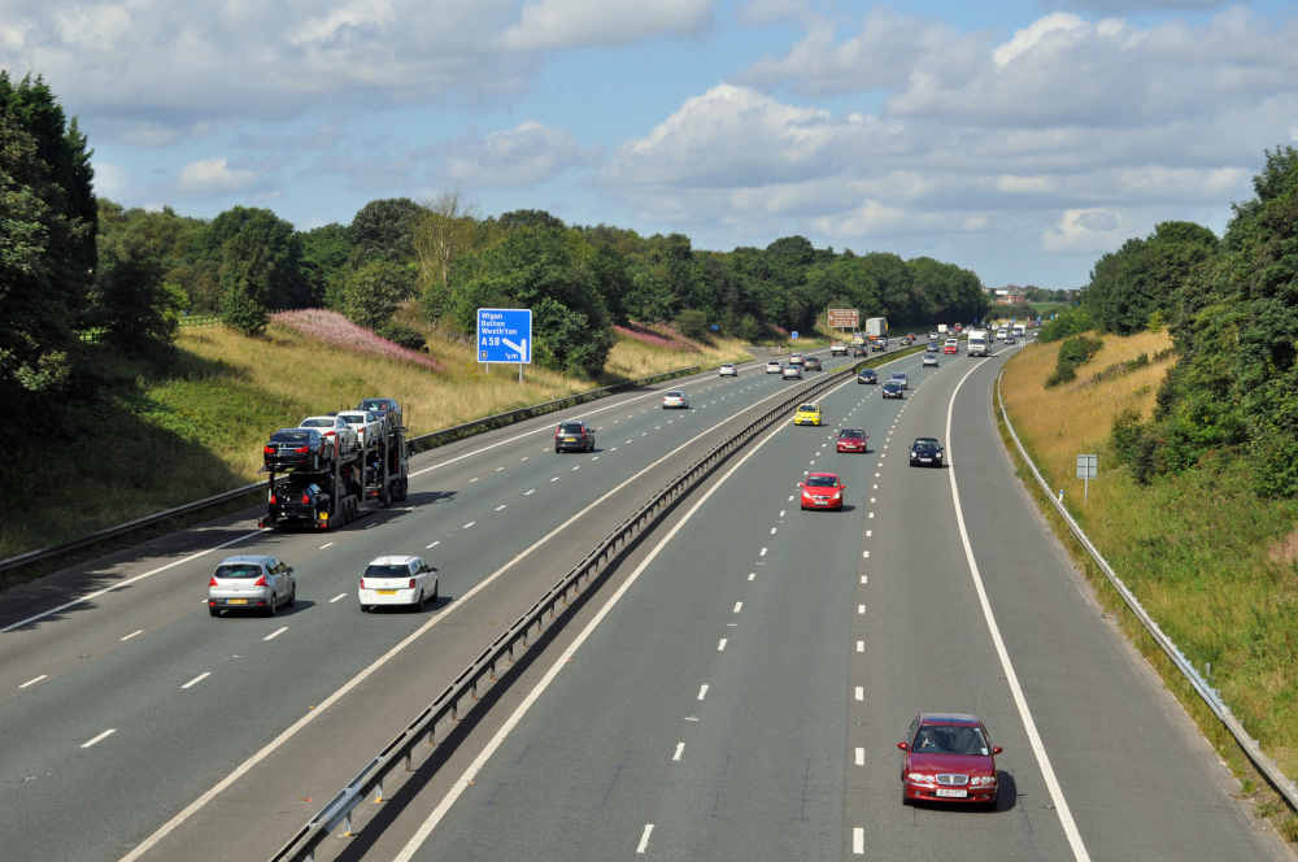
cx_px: 649
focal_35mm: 82
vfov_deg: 16.5
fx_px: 2971
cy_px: 431
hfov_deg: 24.6
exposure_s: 1/400
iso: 200
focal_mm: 55
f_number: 10
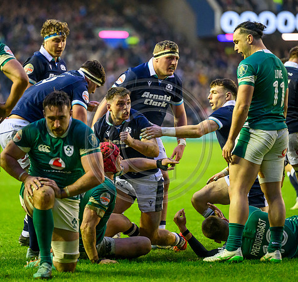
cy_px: 132
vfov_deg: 6.4
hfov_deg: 6.8
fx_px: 2509
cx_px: 142
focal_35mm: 264
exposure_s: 1/1250
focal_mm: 200
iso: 5000
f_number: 2.8
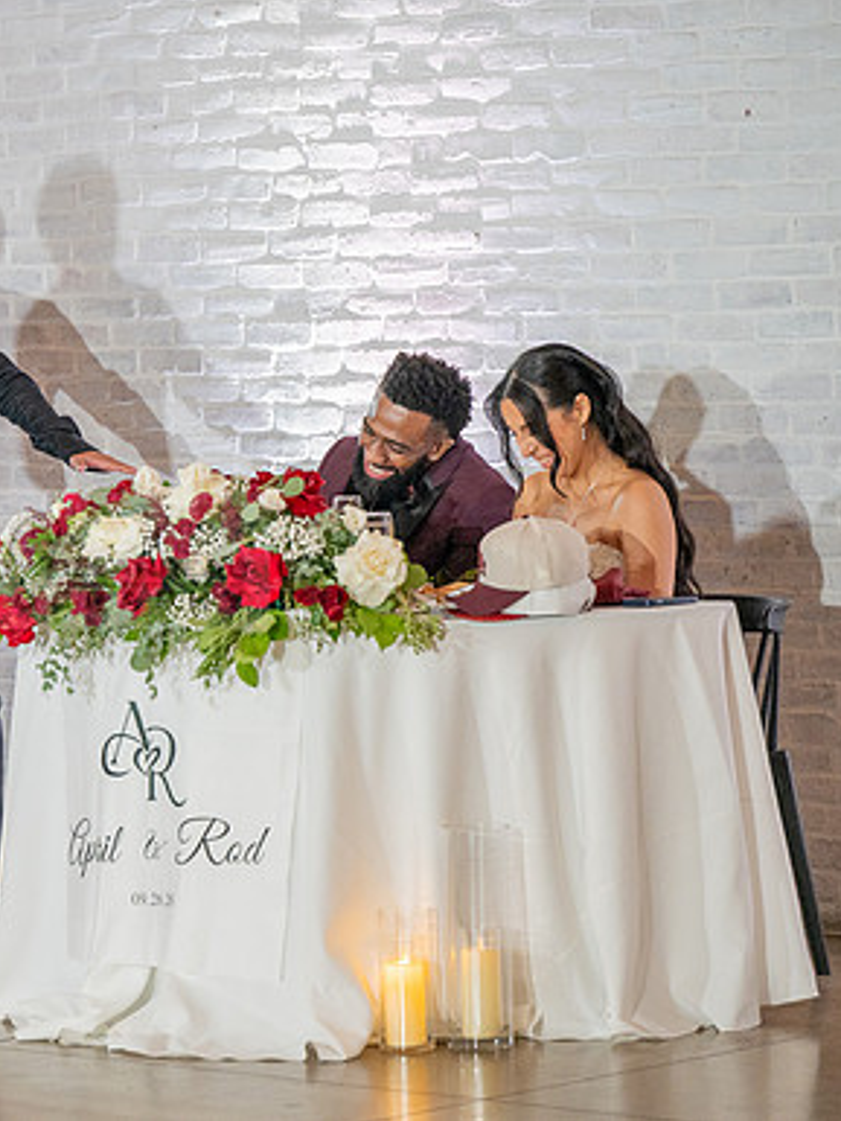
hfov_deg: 8.5
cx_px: 23
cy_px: 560
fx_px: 5633
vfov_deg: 11.4
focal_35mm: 174
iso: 1600
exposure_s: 1/320
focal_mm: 120
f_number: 2.8
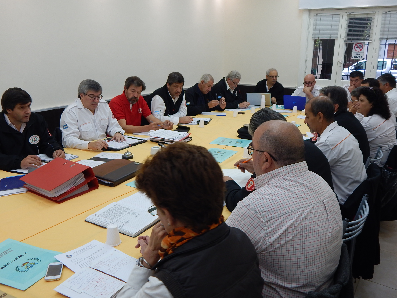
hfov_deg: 58.4
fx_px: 356
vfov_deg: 45.4
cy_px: 149
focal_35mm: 31
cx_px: 198
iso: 125
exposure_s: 1/50
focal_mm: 5.6
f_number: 3.2
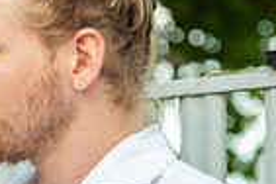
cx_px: -174
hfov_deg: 4.4
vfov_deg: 3.0
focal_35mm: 461
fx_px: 3534
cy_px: 259
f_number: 4
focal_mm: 112
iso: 100
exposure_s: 1/200
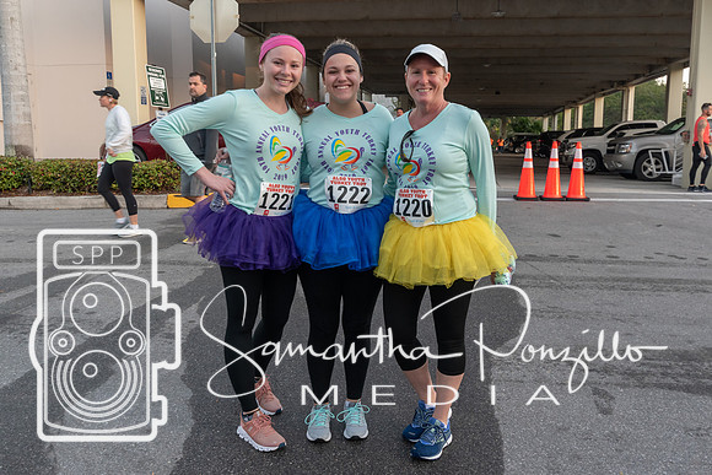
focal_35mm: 33
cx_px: 356
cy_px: 238
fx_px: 660
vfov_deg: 39.6
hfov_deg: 56.7
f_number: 4.5
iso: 400
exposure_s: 1/80
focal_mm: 20
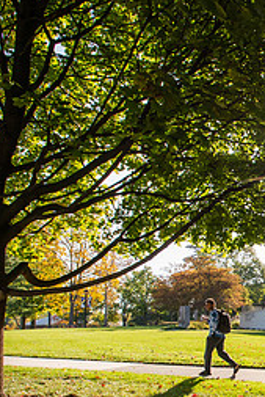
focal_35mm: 39
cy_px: 283
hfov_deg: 28.6
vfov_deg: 48.2
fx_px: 430
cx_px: 337
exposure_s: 1/200
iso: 320
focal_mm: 17
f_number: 11
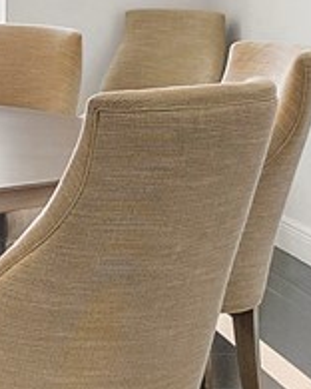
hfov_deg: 14.0
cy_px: 6
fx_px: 1128
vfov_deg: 19.1
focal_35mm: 98
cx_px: -242
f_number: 8
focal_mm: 12
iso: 640
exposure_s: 1/20
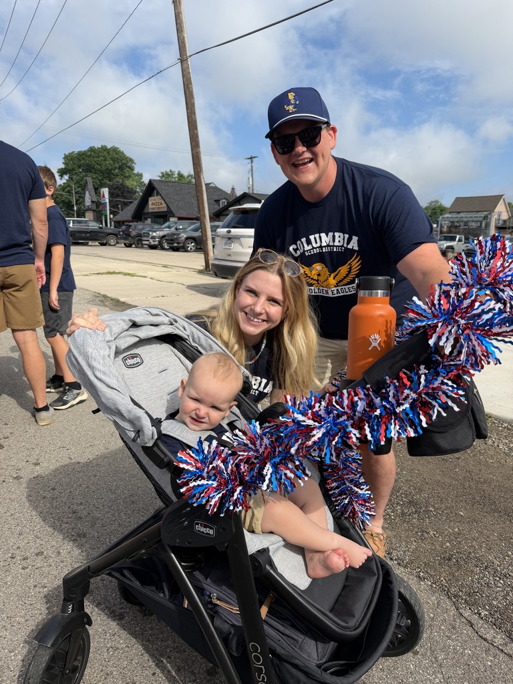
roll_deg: -0.1
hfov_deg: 56.8
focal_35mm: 24
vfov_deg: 71.6
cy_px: 342
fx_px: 474
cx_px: 256
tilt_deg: -12.0
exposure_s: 1/3953
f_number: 1.78
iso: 80
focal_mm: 6.76
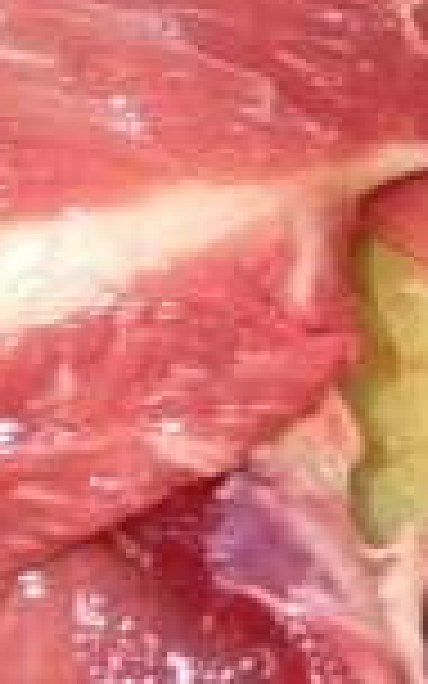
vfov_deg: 9.2
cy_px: -1519
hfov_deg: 7.3
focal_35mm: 171
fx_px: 3191
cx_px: -559
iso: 650
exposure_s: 1/100
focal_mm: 5.5
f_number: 1.75
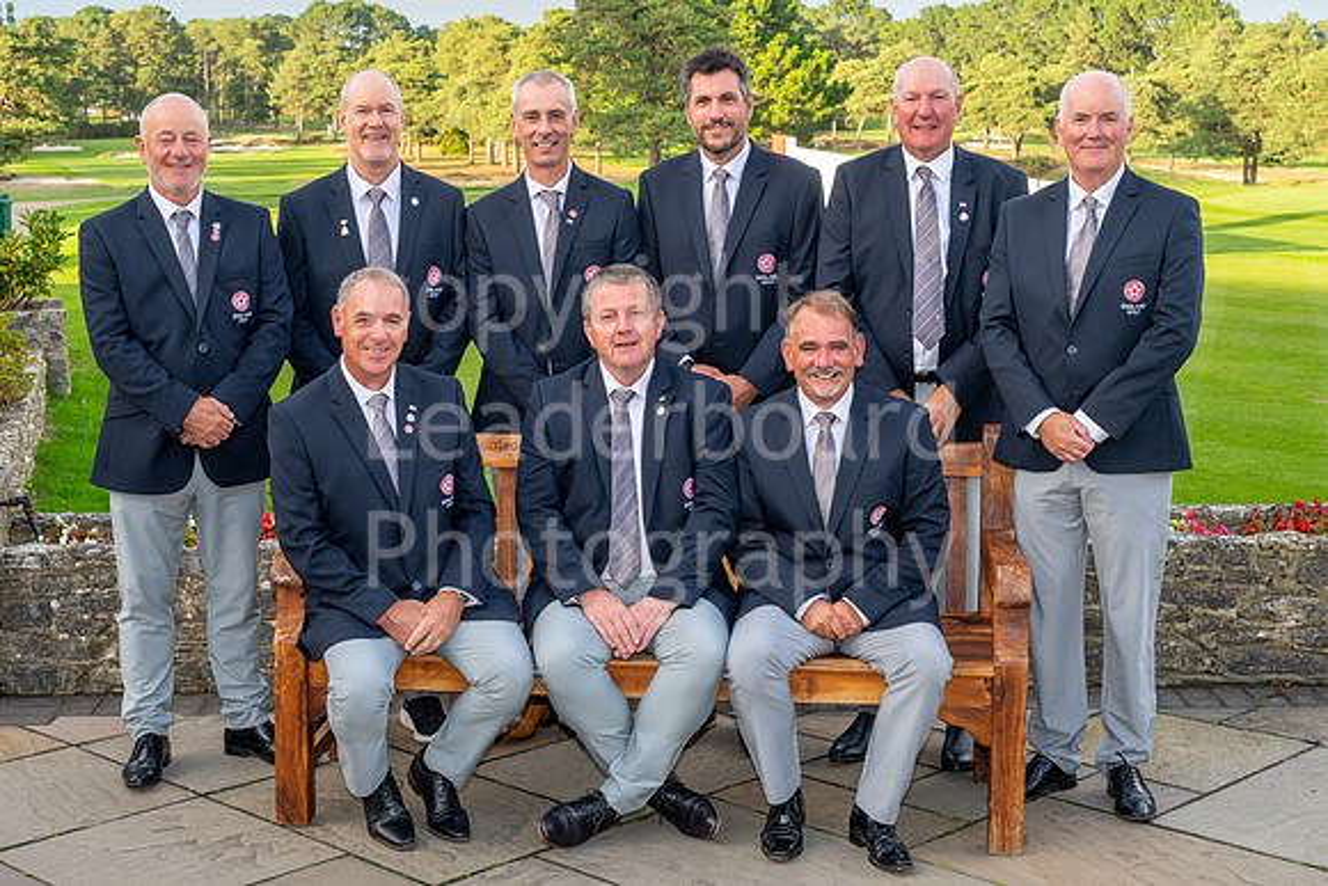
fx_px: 2018
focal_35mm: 55
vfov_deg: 24.8
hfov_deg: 36.4
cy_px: 453
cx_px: 606
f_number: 7.1
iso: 200
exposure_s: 1/100
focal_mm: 43
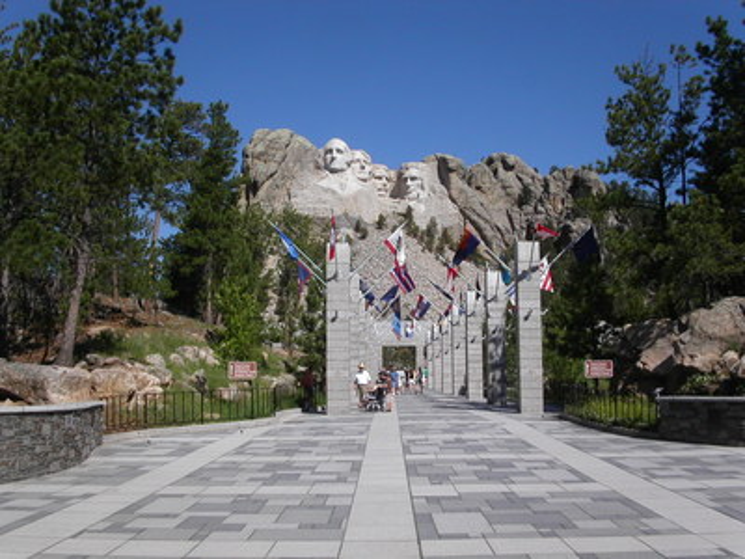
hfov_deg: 49.0
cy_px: 280
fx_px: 818
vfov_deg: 37.7
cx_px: 372
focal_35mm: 38
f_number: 8
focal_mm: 7.8
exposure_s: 1/500
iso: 100
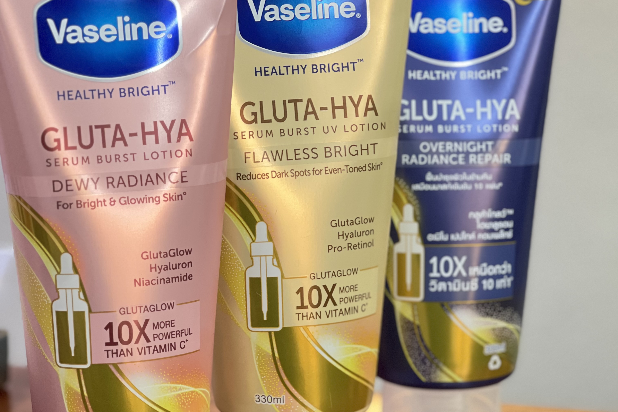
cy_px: 208
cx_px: 309
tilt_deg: -12.3
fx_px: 1837
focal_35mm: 107
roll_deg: +0.7
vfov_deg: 12.8
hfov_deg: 19.1
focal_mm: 9
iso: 250
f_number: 2.8
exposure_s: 1/33
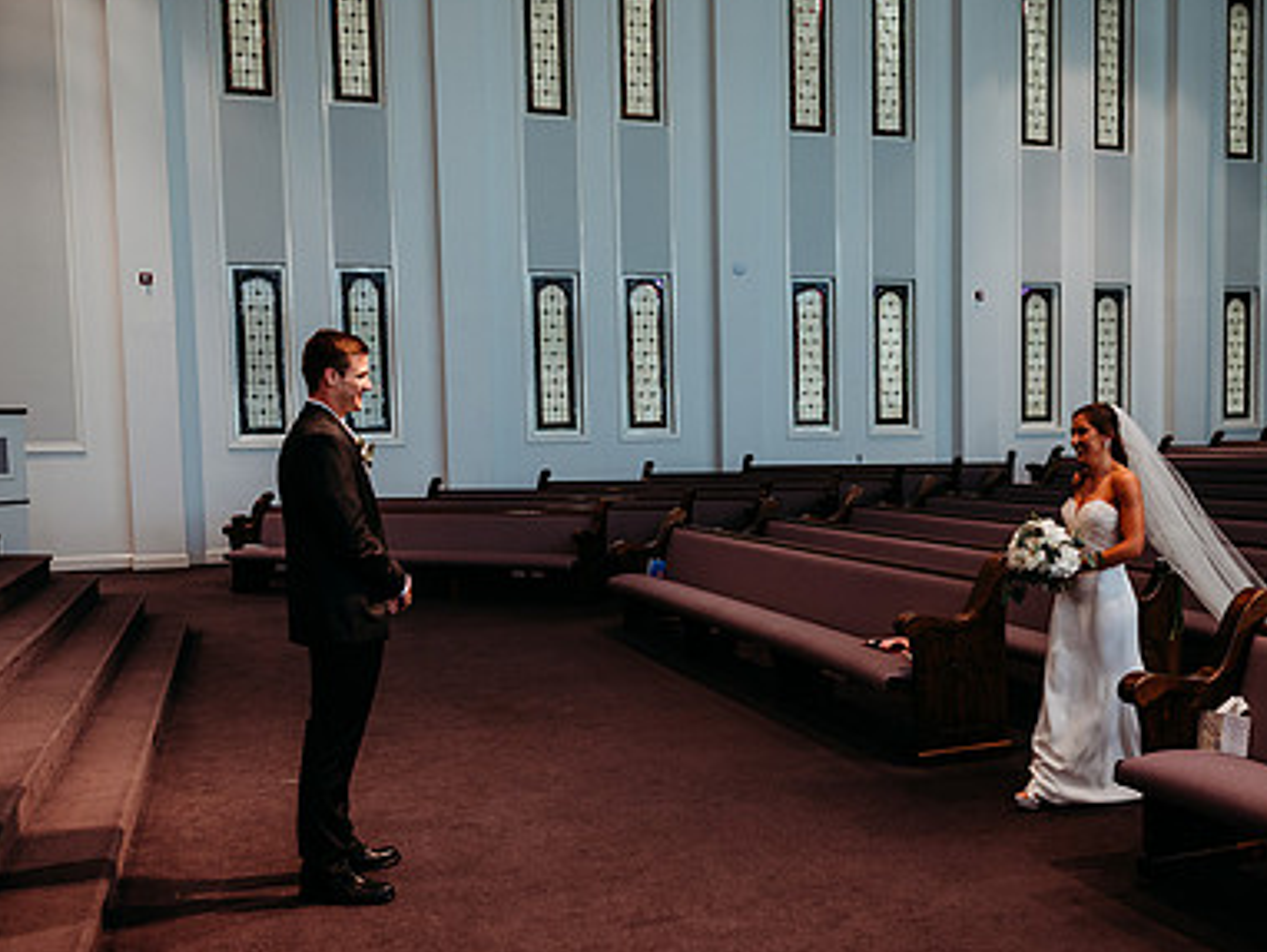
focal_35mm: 35
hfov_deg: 52.5
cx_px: 687
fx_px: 1282
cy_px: 539
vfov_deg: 40.7
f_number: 2.5
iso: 640
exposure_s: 1/160
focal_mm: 24
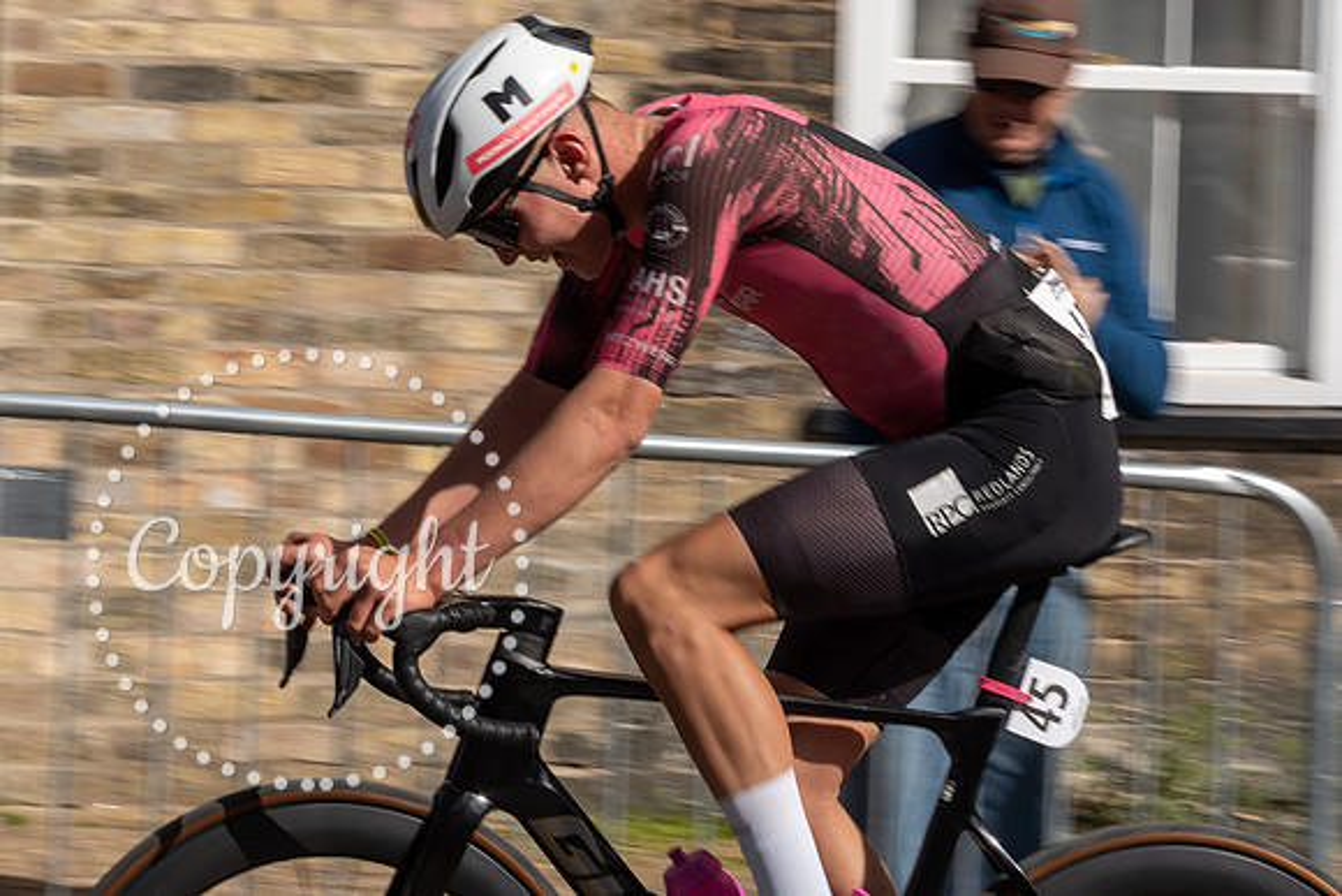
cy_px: 214
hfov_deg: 17.9
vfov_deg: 12.1
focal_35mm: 113
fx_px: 4221
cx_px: 257
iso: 125
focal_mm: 70
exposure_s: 1/160
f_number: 14
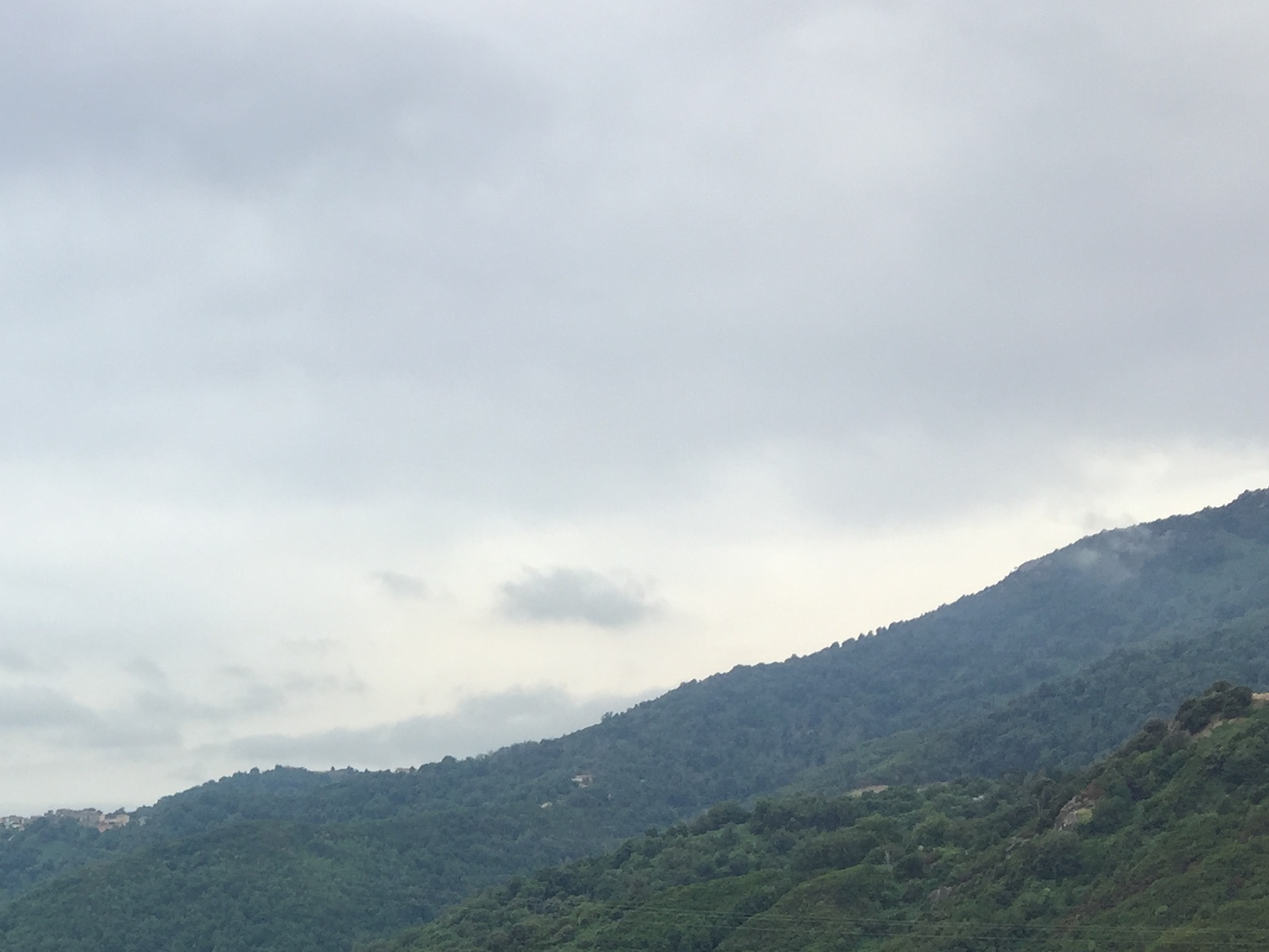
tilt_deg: -3.6
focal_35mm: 63
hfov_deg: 29.2
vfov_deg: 22.4
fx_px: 2310
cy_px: 949
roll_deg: -3.0
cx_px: 80
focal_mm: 4.15
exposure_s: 1/746
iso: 32
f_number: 2.2
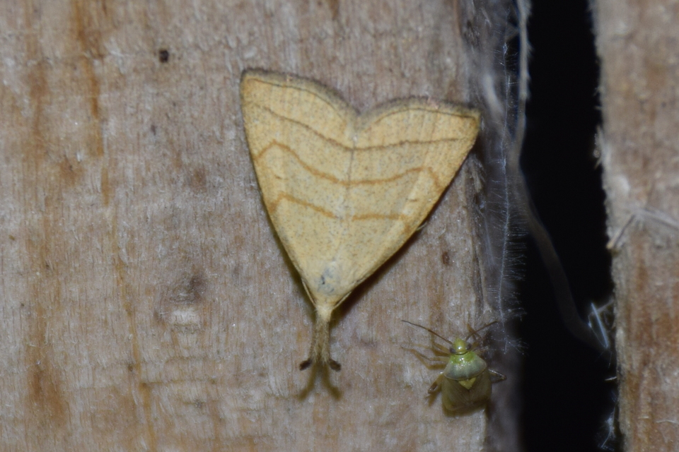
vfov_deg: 6.5
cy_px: 226
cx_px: 340
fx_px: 3961
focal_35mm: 210
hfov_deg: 9.8
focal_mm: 140
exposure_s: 1/60
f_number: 5.6
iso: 320
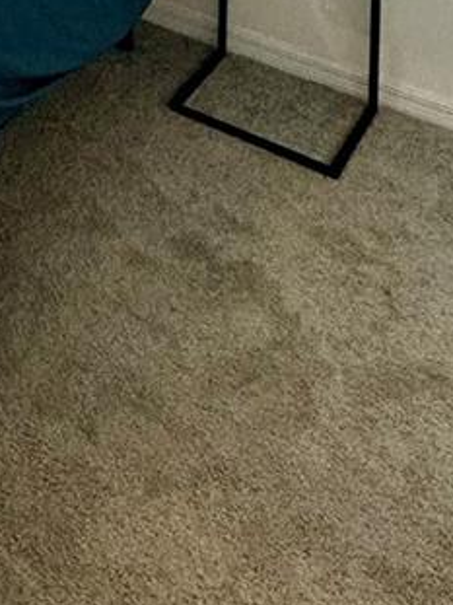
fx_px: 943
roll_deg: +1.9
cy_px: -412
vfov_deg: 23.5
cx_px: -321
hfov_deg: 20.6
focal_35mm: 54
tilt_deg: -3.2
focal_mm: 2.22
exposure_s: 1/120
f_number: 2.2
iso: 160
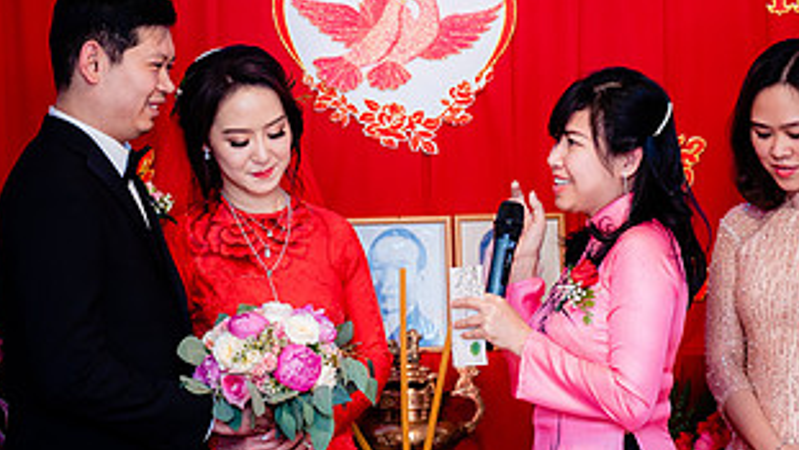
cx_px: 504
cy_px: 222
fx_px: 2606
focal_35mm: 123
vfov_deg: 9.9
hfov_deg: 17.4
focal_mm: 63
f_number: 2.8
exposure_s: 1/160
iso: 1250
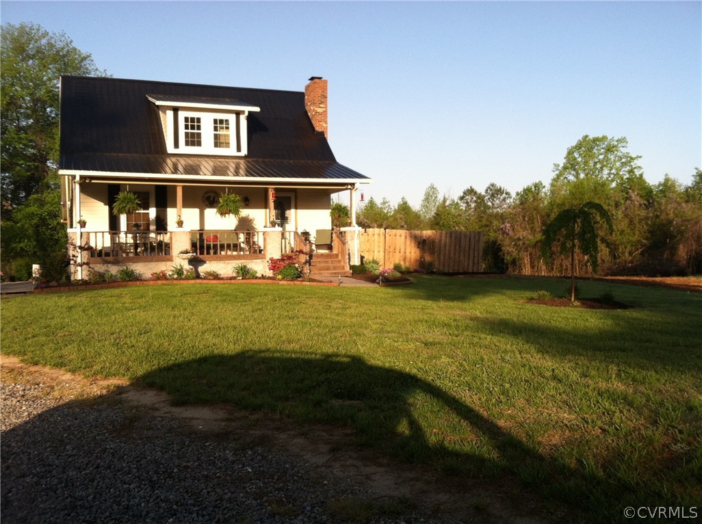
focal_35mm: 35
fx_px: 709
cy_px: 262
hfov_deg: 52.7
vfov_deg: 40.6
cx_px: 351
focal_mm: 3.85
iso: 80
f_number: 2.8
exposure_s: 1/545
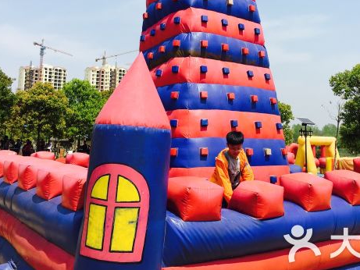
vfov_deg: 32.5
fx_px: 458
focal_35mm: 44
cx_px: 206
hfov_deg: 42.8
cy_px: 79
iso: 25
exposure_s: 1/1399
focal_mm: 4.15
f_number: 2.2
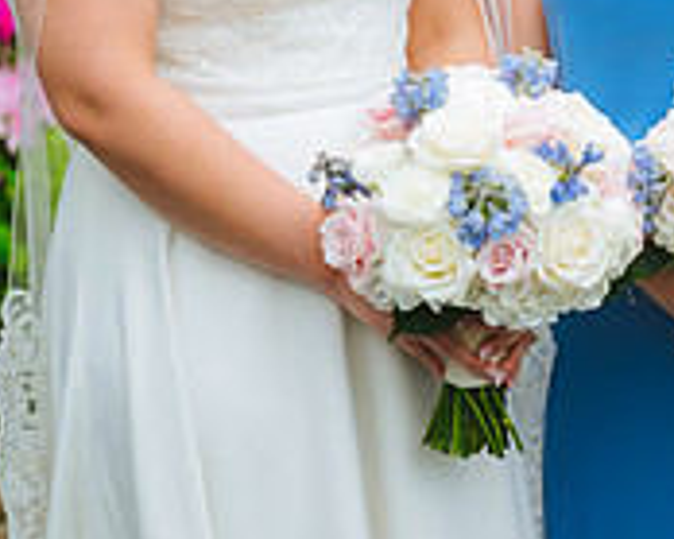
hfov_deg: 11.3
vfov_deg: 9.0
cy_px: 19
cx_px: 471
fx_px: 3389
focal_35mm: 170
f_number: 2.8
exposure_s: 1/320
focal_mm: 70
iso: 125
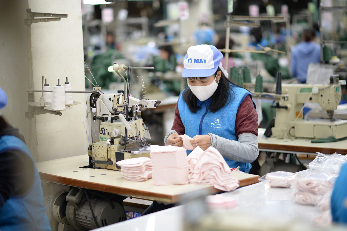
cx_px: 174
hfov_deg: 23.9
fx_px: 819
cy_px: 116
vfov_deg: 16.1
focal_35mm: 85
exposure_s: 1/500
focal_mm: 85
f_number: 1.8
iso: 640
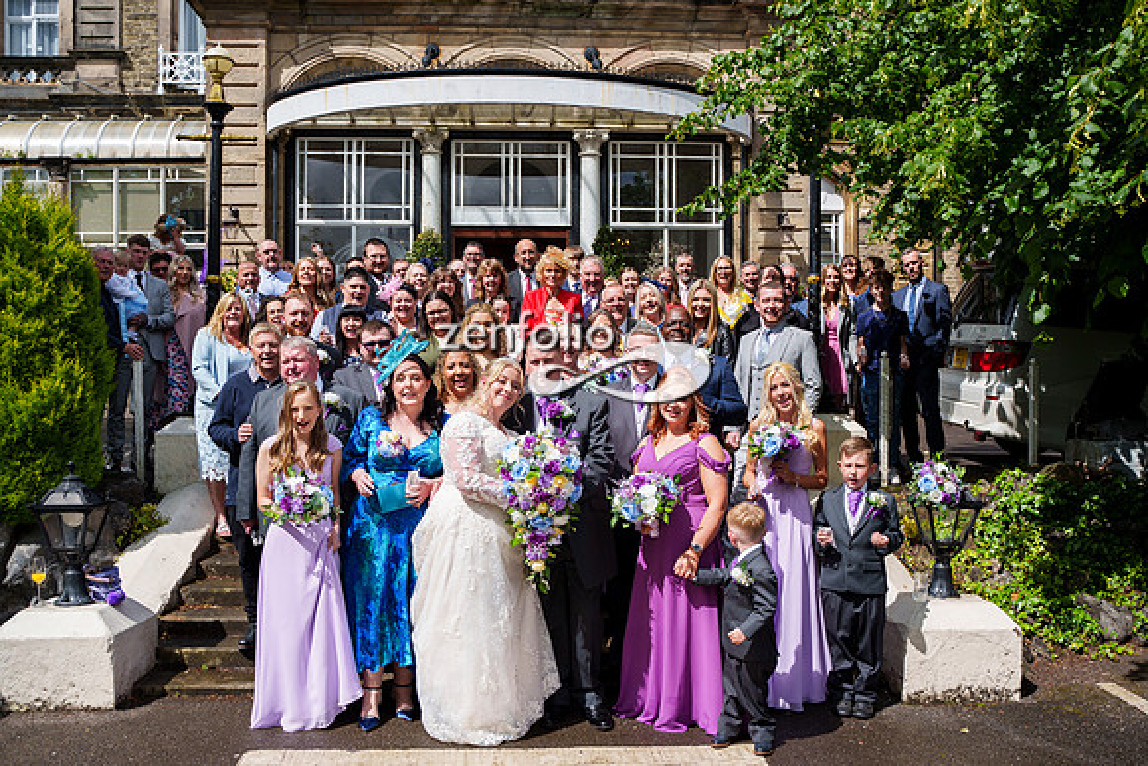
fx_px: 998
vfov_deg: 41.9
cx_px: 574
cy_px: 428
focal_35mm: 31
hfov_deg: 59.8
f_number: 3.5
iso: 200
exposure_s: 1/4000
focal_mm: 28
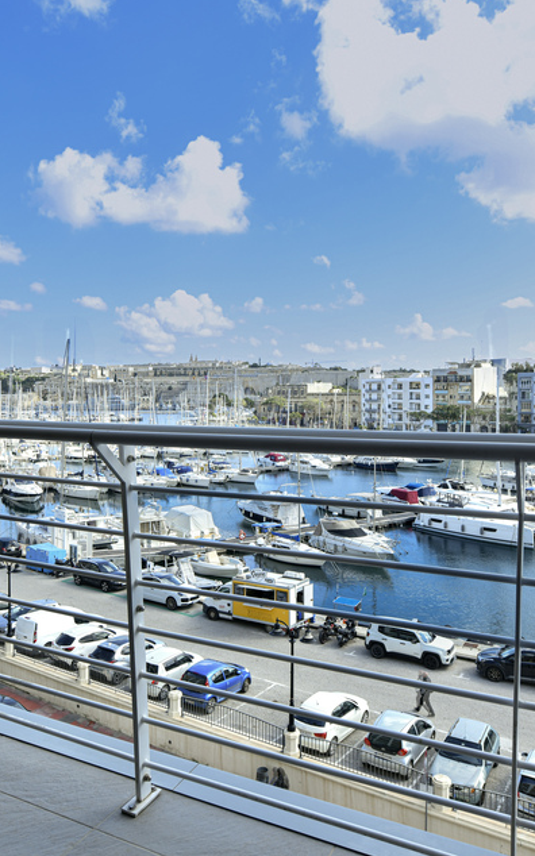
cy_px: 411
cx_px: 257
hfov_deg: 44.5
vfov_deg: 66.5
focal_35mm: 28
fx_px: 654
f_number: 7.1
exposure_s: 1/250
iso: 200
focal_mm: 17
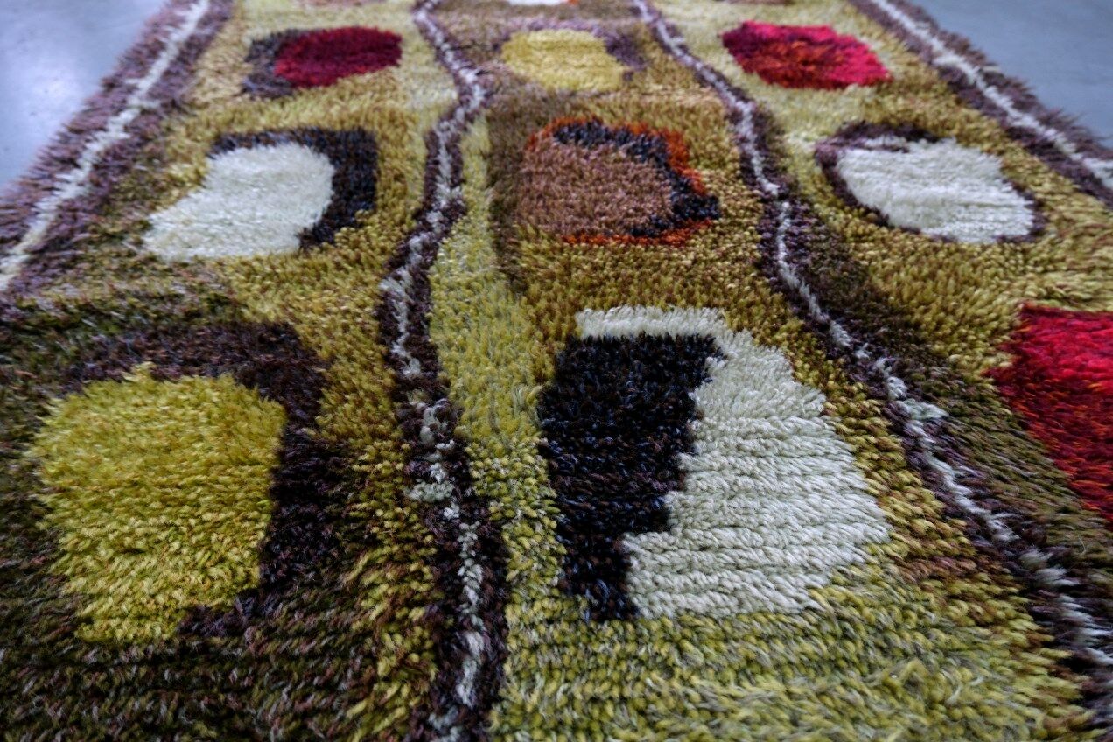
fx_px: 742
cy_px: 371
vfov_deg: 53.1
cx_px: 556
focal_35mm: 24
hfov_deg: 73.7
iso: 1250
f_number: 4
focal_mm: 16
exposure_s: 1/20
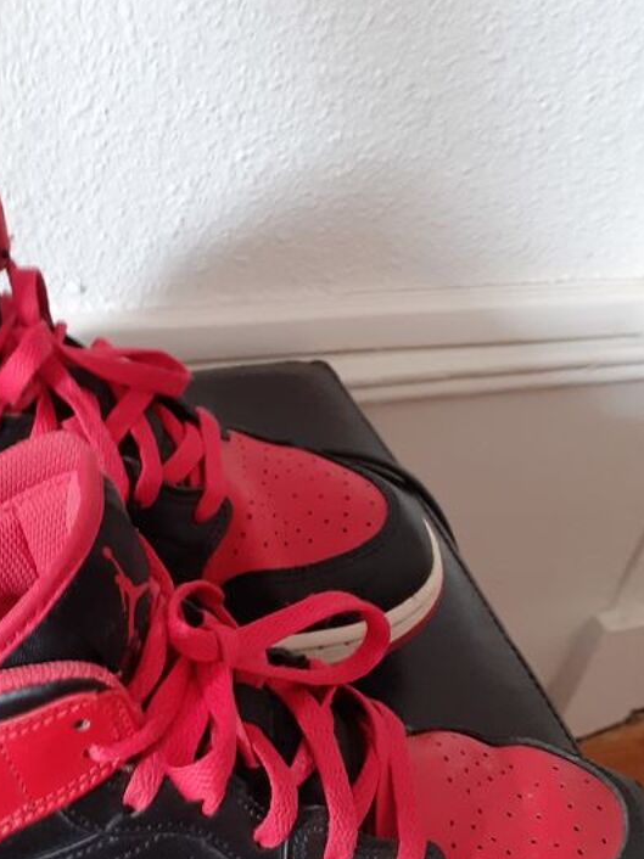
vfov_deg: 37.0
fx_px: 1266
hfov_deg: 28.0
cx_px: 144
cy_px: 591
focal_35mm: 51
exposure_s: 1/25
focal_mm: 3.6
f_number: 1.9
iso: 200
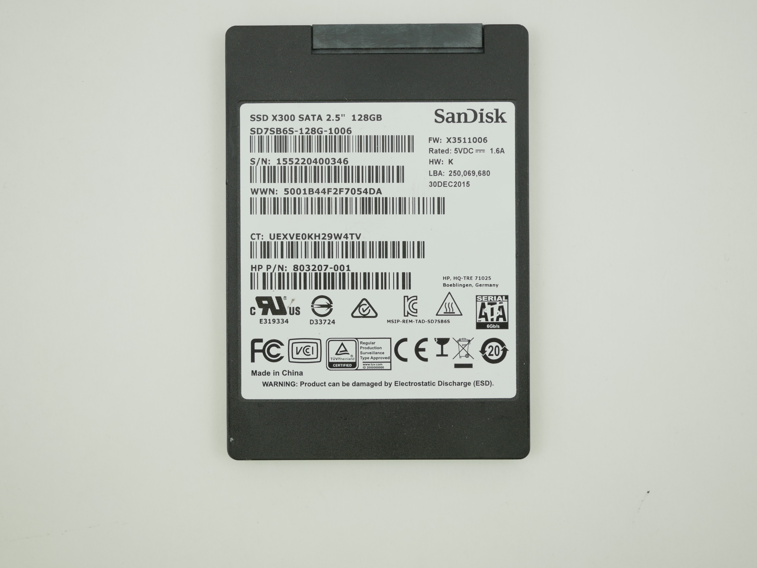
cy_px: 284
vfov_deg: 24.4
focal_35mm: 60
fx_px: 1313
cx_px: 378
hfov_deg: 32.2
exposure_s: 1/125
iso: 200
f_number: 3.5
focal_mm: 30
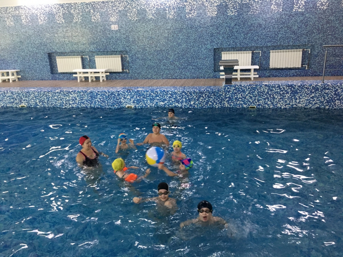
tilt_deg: -14.9
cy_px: 128
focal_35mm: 29
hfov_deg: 61.7
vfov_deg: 48.2
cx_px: 172
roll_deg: +2.2
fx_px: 287
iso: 200
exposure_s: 1/17
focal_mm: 4.15
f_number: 2.2
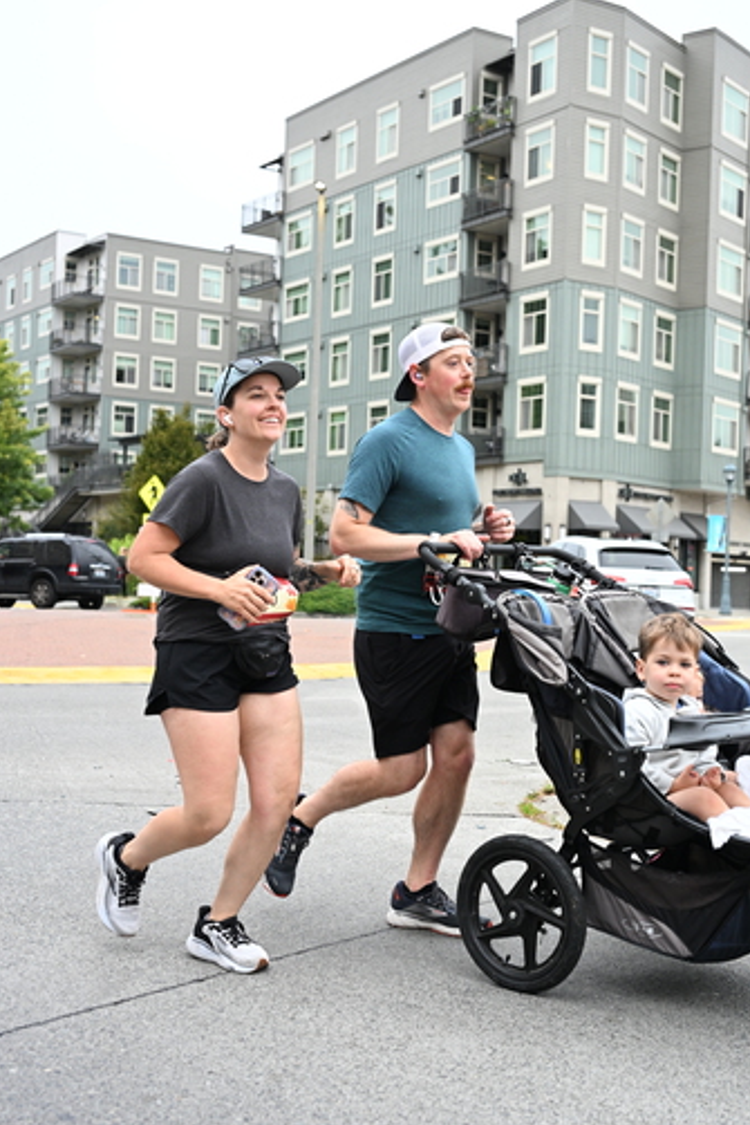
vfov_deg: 42.7
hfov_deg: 29.3
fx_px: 1436
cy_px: 567
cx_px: 388
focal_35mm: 46
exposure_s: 1/640
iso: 1600
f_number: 4
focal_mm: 42
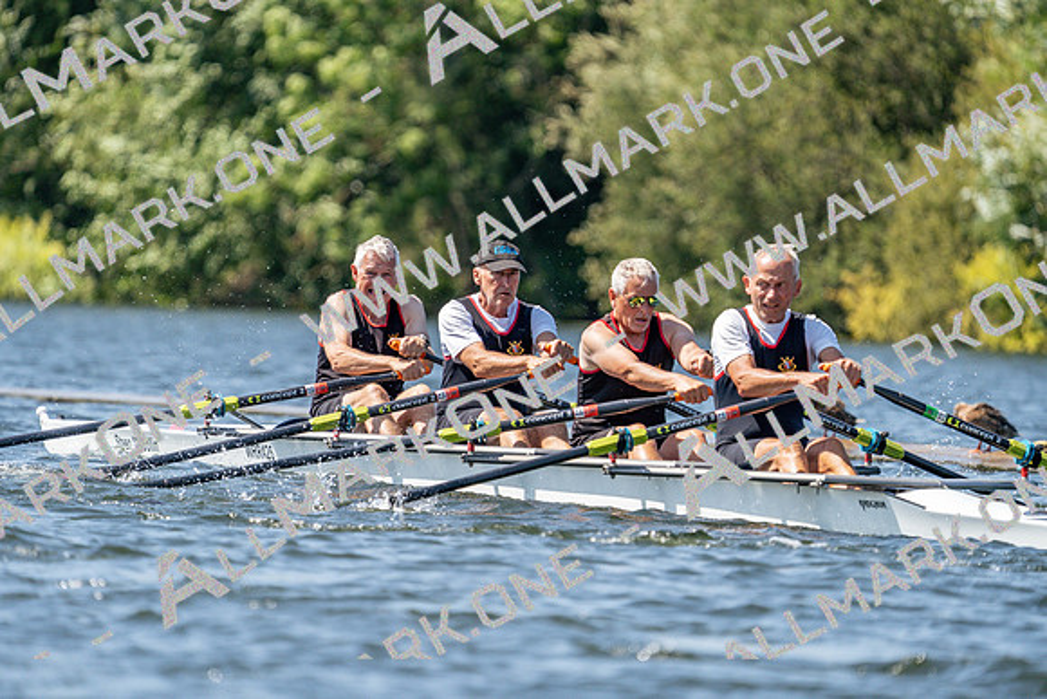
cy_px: 350
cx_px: 524
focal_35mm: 470
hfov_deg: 4.4
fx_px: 13672
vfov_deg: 2.9
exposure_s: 1/2000
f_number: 6.3
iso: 500
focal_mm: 470
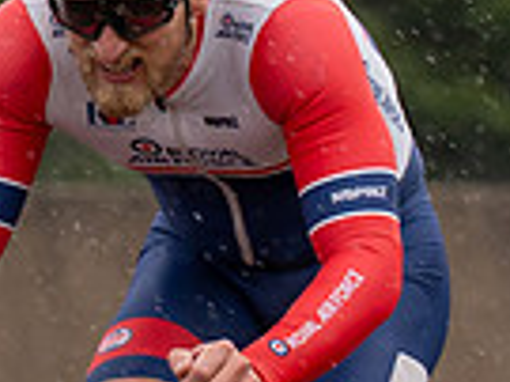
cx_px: 191
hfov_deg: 1.5
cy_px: 227
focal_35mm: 1351
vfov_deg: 1.1
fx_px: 19887
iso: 320
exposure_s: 1/1000
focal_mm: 158
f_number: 3.5
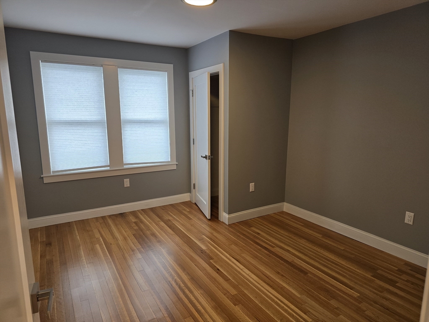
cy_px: 161
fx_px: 285
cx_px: 214
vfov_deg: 58.9
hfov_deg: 73.9
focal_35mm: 23
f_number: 1.7
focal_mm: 6.3
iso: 100
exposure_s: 1/120
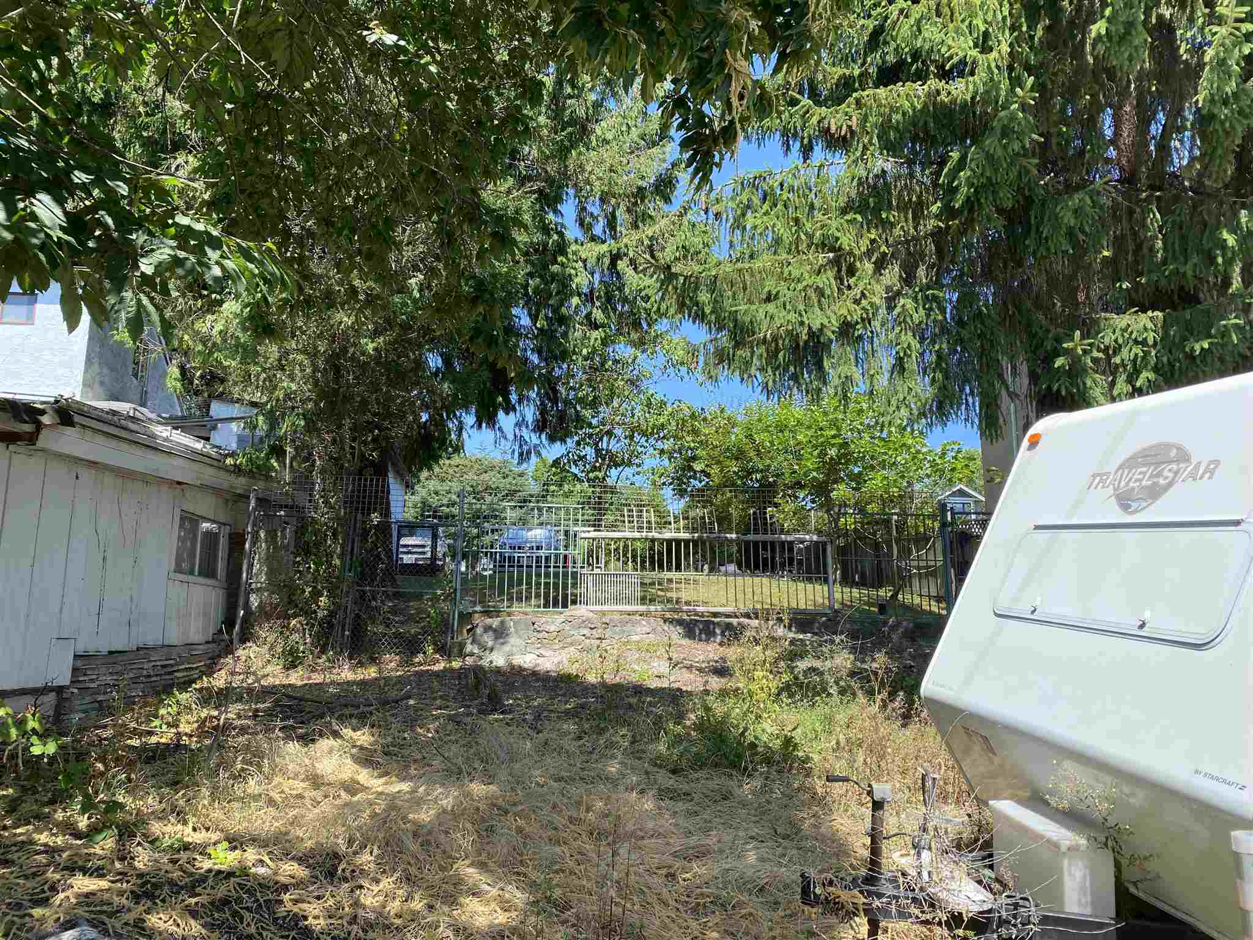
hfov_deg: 67.3
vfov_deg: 53.1
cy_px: 470
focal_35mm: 26
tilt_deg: +11.8
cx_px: 626
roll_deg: -1.1
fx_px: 941
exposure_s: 1/919
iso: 32
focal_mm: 4.25
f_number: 1.8
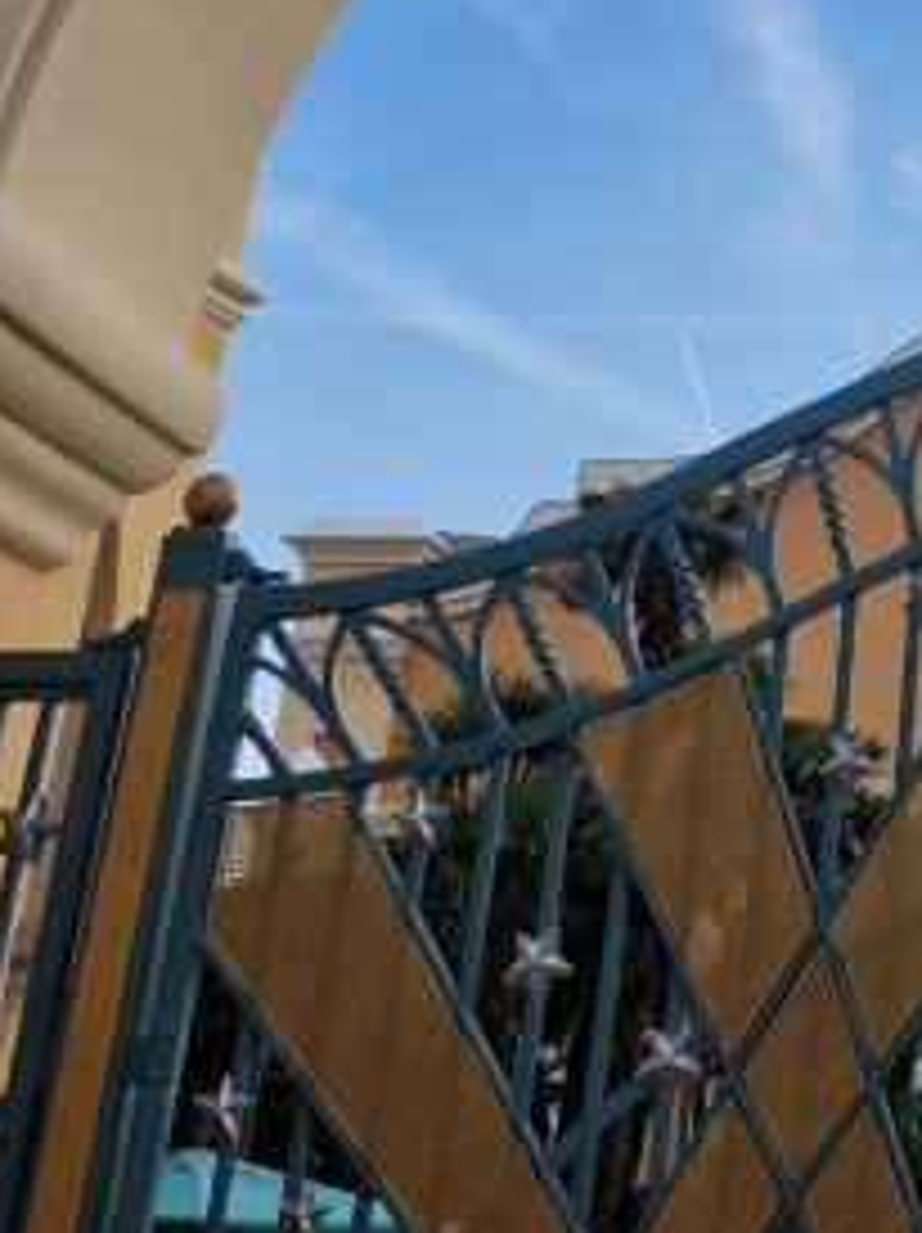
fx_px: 3059
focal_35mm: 86
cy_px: -765
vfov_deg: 19.1
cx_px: 1322
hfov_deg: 15.9
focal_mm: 5.4
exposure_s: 1/1018
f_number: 1.8
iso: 50
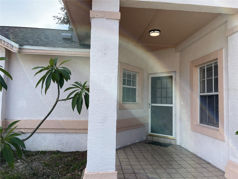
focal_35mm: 26
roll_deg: -1.7
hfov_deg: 67.3
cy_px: 90
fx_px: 179
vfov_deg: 53.1
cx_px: 119
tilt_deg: +3.9
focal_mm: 5.1
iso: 32
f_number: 1.6
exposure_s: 1/1339
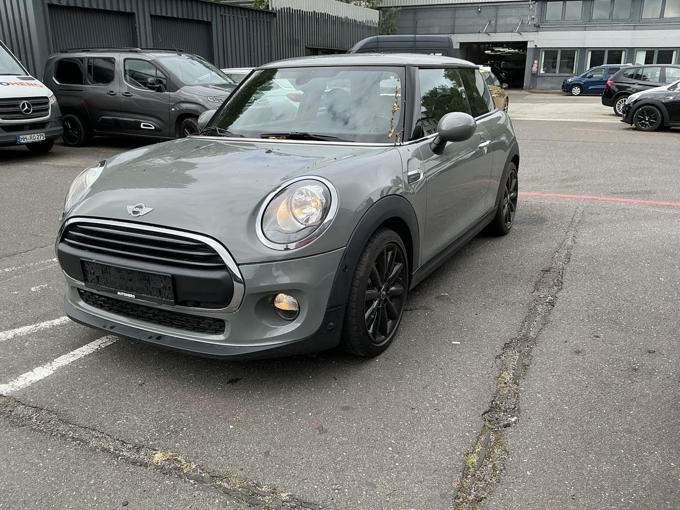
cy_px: 255
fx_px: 550
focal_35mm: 28
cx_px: 340
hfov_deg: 63.4
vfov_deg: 49.7
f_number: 1.8
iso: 25
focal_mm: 3
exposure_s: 1/529
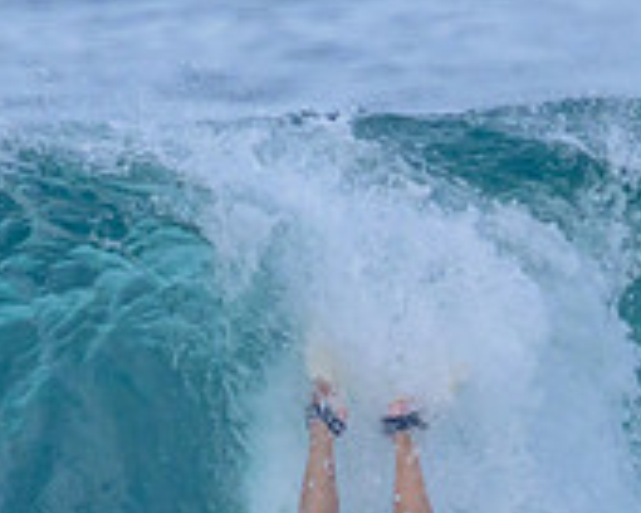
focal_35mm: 3496
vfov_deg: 0.4
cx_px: 634
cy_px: 779
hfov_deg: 0.6
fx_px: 66323
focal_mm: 800
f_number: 11
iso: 1250
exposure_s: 1/2000
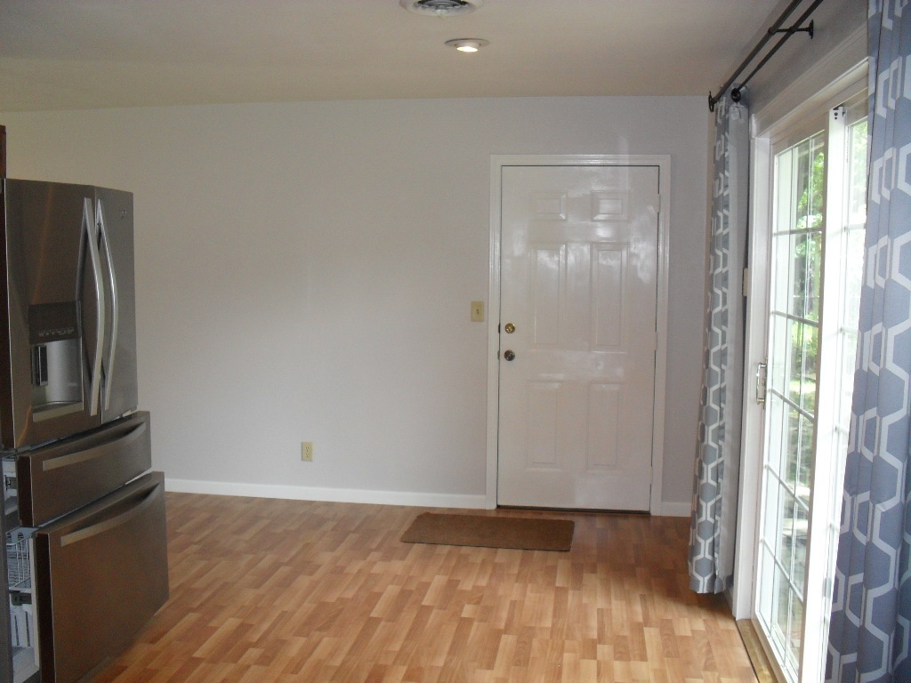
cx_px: 456
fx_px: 921
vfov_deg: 40.7
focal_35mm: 35
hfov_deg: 52.6
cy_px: 342
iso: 200
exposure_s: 1/45
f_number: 3.2
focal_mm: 6.3
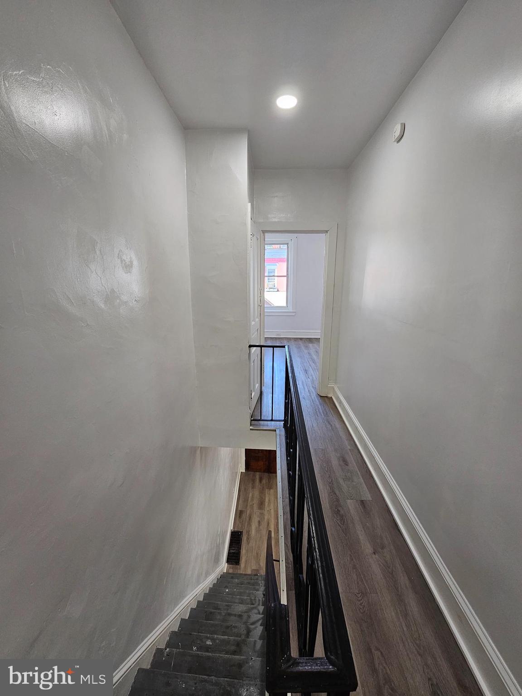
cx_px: 261
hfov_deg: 89.9
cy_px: 348
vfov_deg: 106.2
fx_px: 261
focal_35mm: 13
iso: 100
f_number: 2.2
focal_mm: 2.2
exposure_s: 1/60
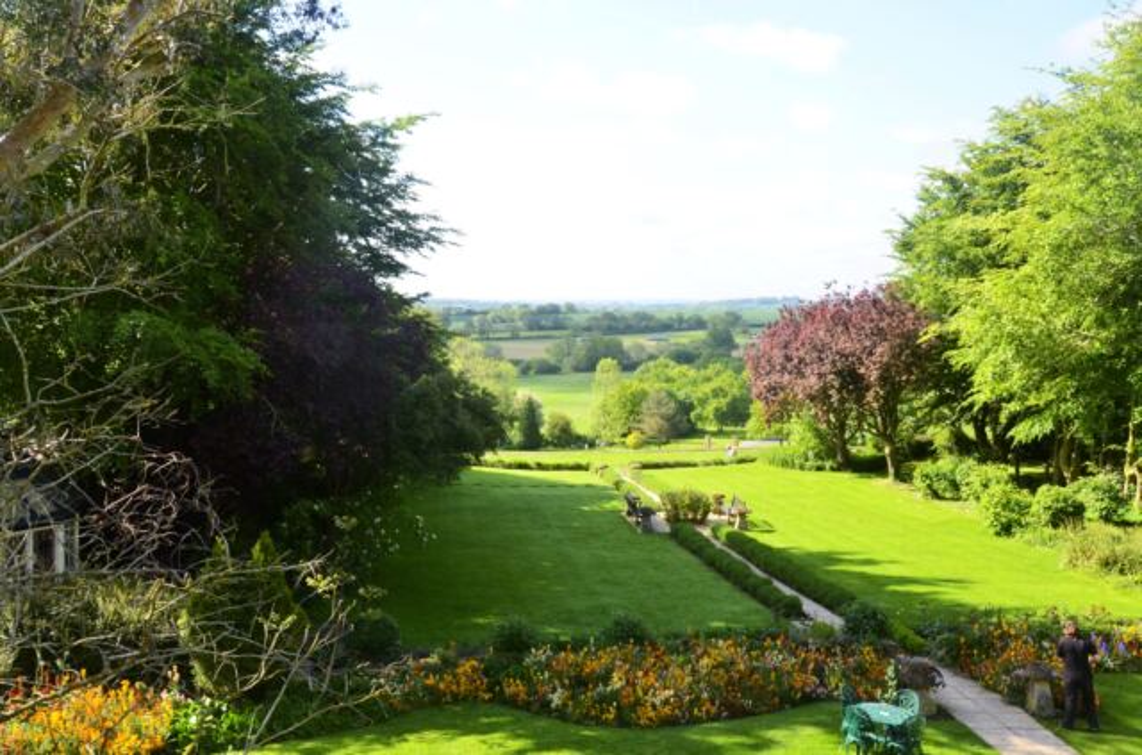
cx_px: 571
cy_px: 378
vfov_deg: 36.7
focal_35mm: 36
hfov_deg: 53.3
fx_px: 1139
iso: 200
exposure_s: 1/40
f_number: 16
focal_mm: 24
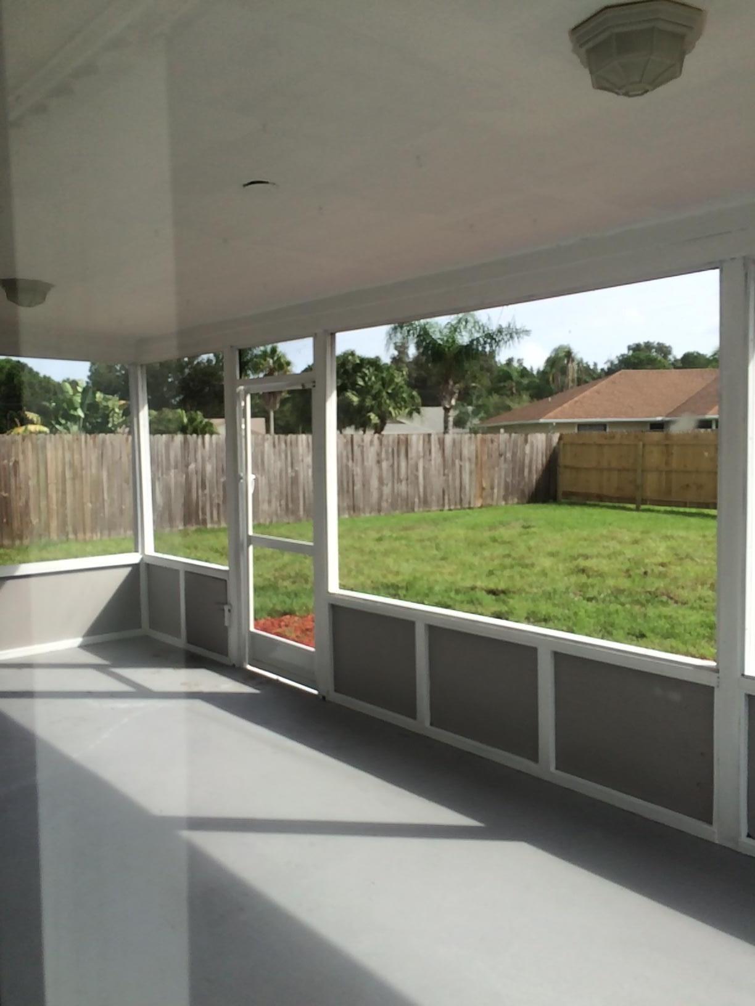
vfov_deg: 61.7
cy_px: 503
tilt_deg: -5.3
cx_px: 378
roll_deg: +1.7
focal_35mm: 29
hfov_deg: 48.2
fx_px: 843
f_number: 2.2
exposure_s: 1/912
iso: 32
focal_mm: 4.15
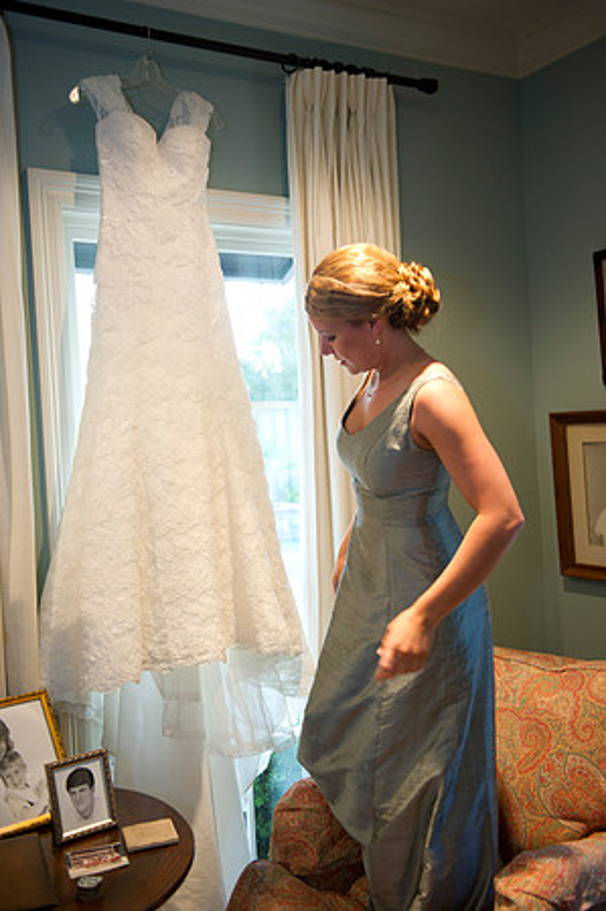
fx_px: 962
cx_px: 303
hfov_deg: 35.0
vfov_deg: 50.7
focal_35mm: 38
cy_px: 456
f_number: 2.8
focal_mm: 38
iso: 1000
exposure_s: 1/60
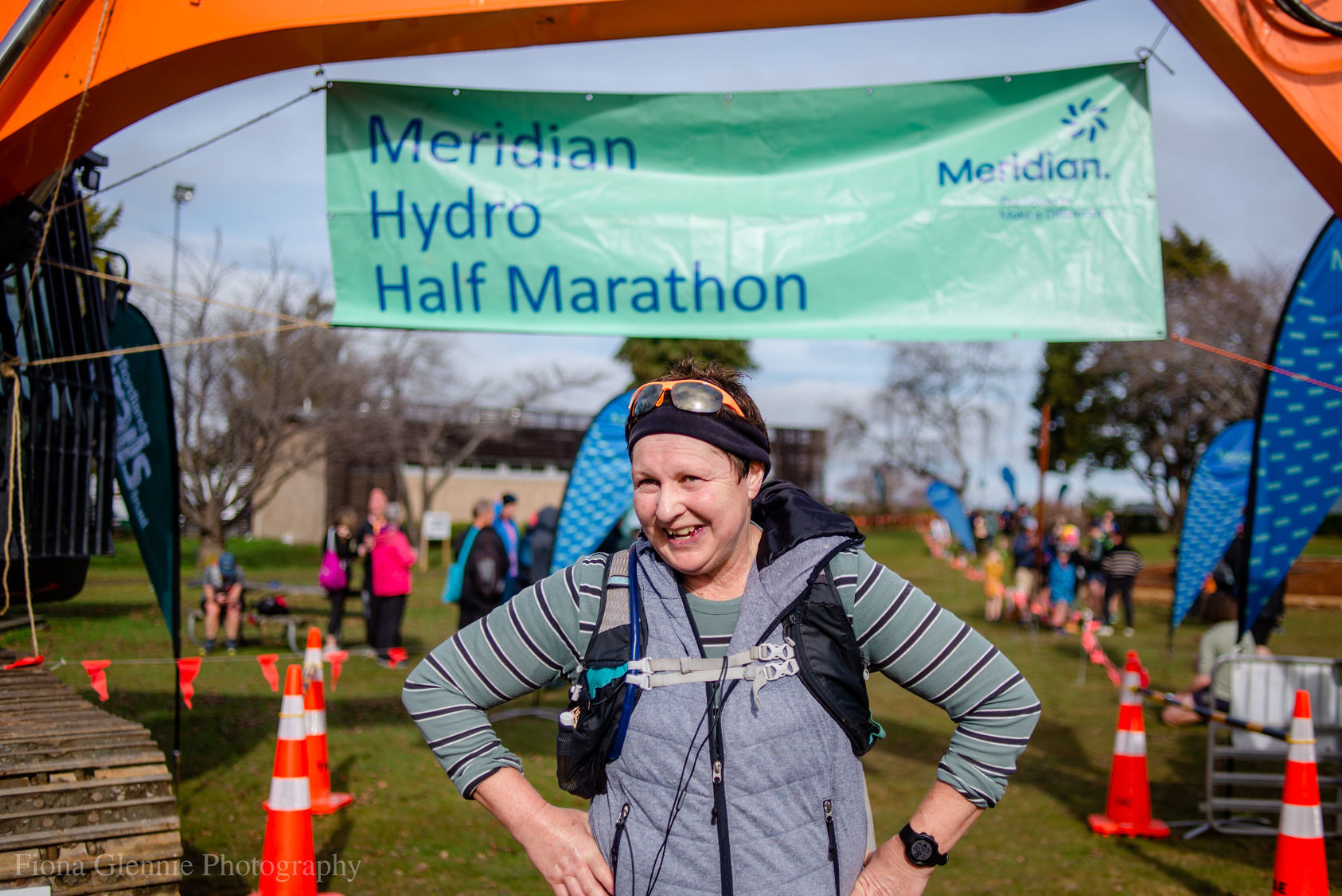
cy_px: 416
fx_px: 1399
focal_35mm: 38
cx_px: 700
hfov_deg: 51.2
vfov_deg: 35.5
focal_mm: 35
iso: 100
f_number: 2.8
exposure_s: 1/4000
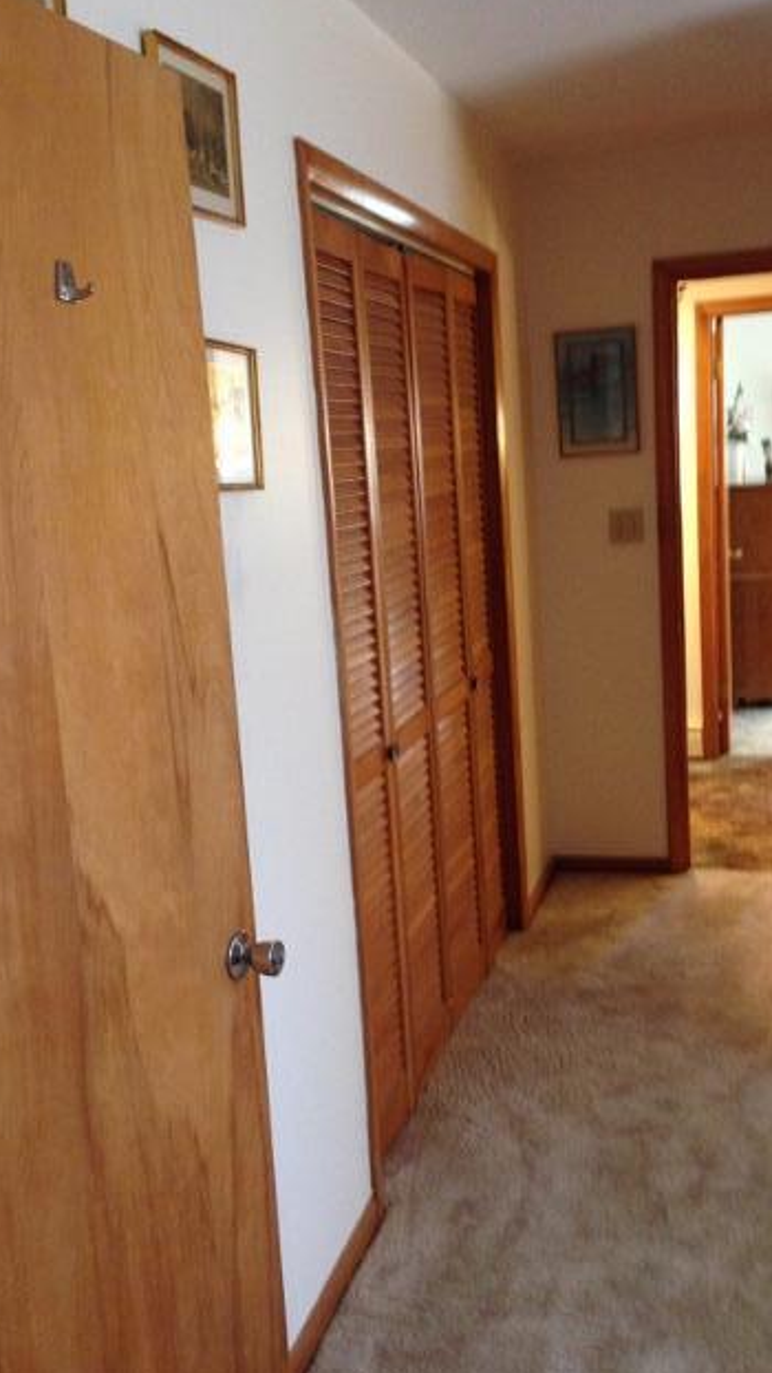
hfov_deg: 31.9
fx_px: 1346
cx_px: 459
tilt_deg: -7.1
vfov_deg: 54.0
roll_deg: +4.6
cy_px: 680
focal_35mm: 37
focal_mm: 4.12
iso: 320
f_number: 2.4
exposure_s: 1/20
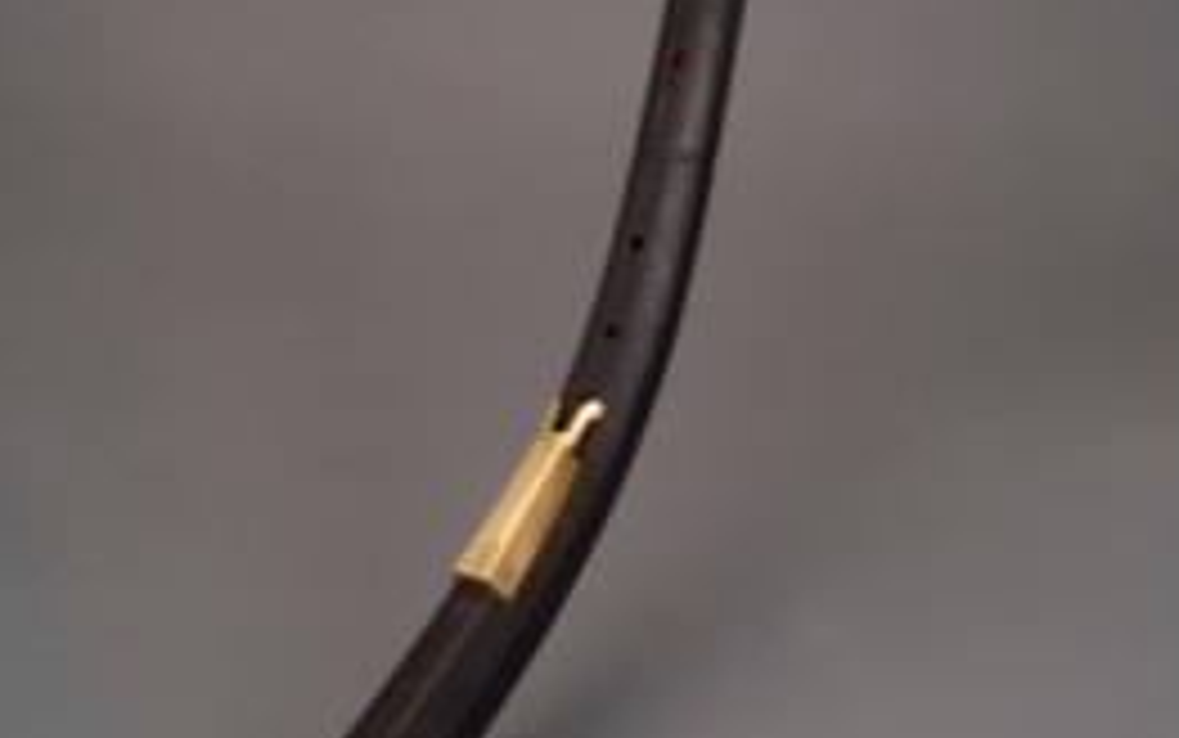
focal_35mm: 70
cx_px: 594
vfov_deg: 18.6
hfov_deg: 29.4
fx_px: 2250
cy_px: 302
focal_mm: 30
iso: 100
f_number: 16
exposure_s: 1/125
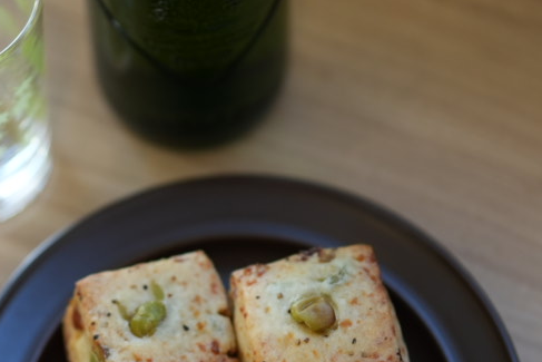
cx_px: 223
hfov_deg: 12.4
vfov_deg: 8.3
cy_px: 287
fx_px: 2500
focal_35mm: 166
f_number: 1.4
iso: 250
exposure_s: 1/250
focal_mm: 50
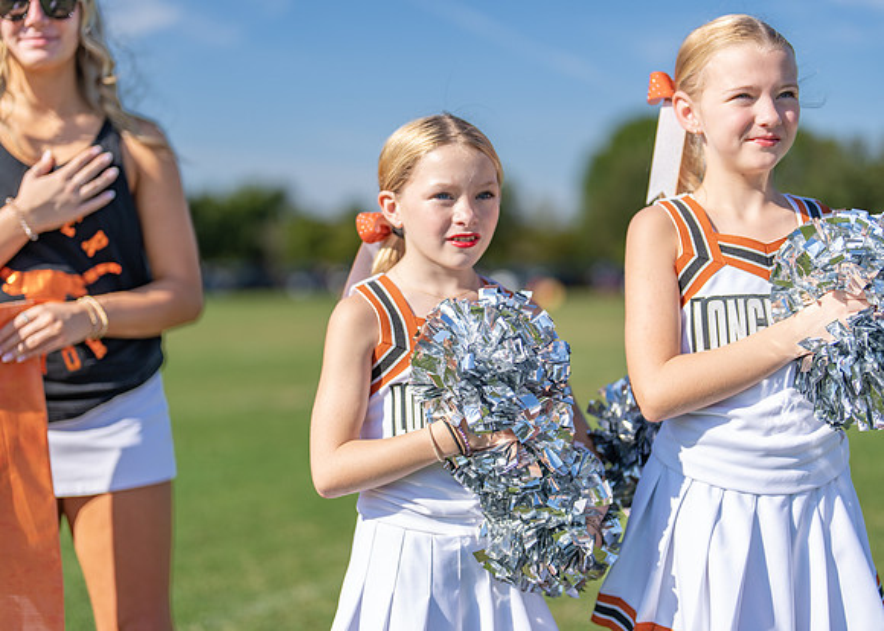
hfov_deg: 37.2
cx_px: 442
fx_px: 1315
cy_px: 316
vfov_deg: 27.0
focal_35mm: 52
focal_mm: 50
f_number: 1.2
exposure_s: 1/6400
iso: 100
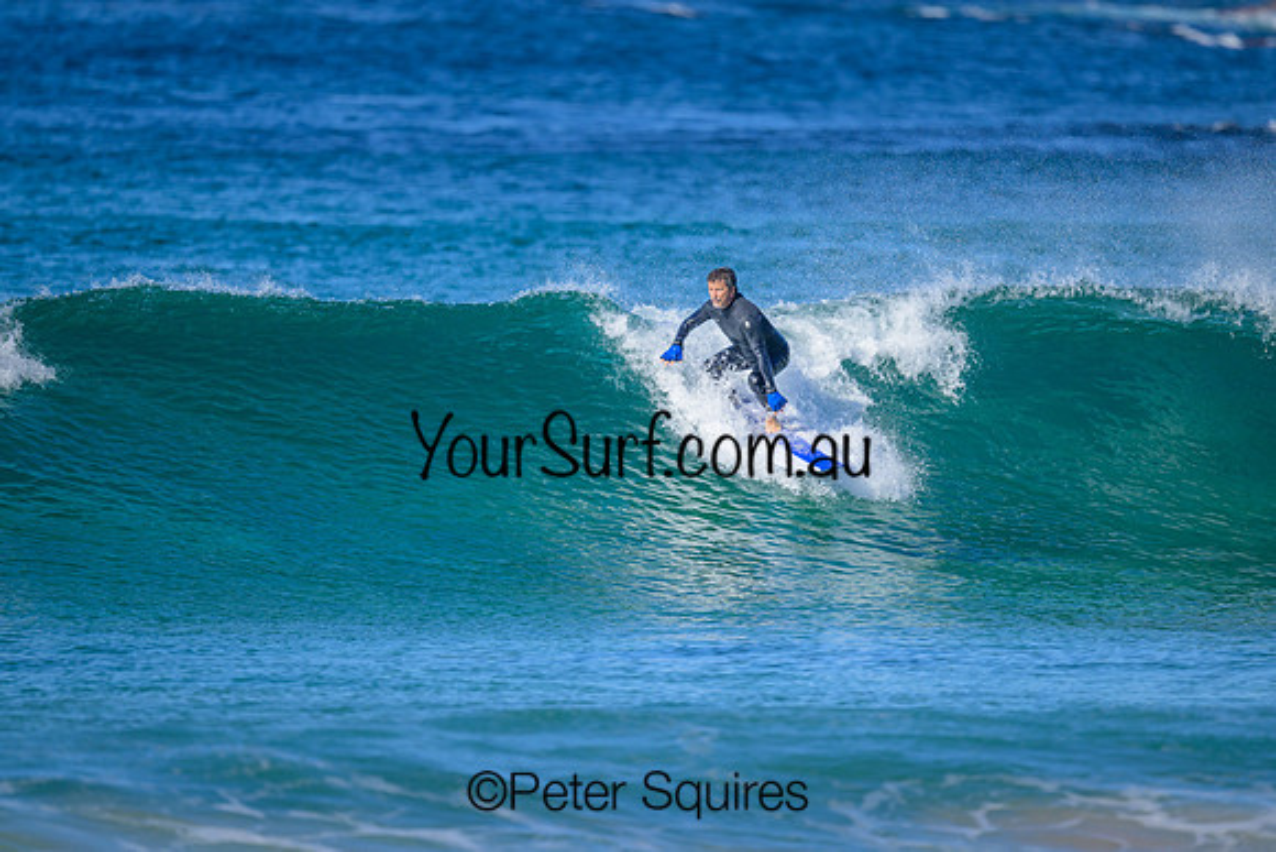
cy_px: 426
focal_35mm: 800
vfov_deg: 1.7
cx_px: 638
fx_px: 28361
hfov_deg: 2.6
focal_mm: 800
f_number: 6.3
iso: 500
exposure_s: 1/2000
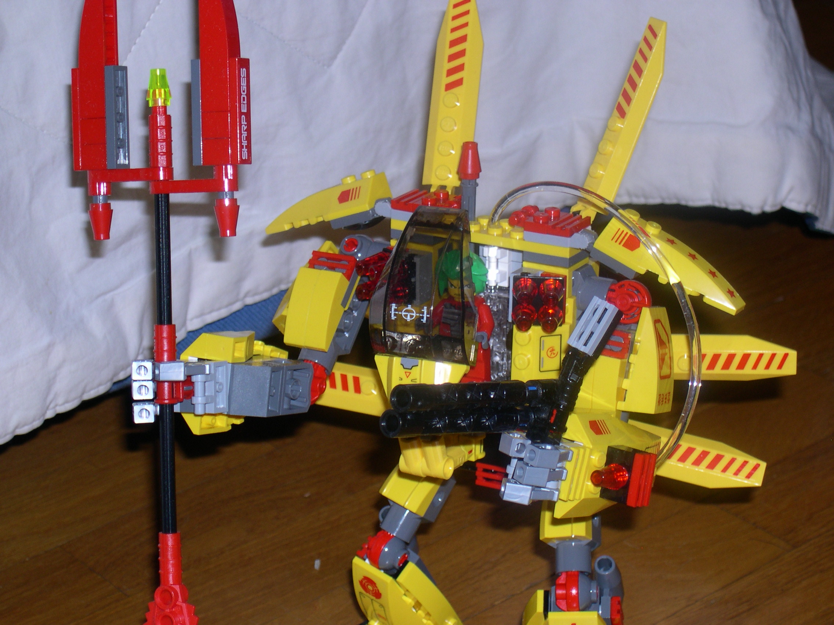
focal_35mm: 114
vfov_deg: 13.0
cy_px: 312
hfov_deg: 17.3
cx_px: 417
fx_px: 2747
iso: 100
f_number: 4.9
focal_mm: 24
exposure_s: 1/60
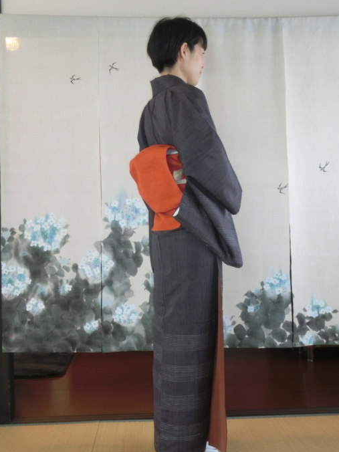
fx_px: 588
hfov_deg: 32.2
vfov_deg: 42.0
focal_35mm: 45
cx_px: 175
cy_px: 245
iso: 400
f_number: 3.9
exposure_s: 1/60
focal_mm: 6.67
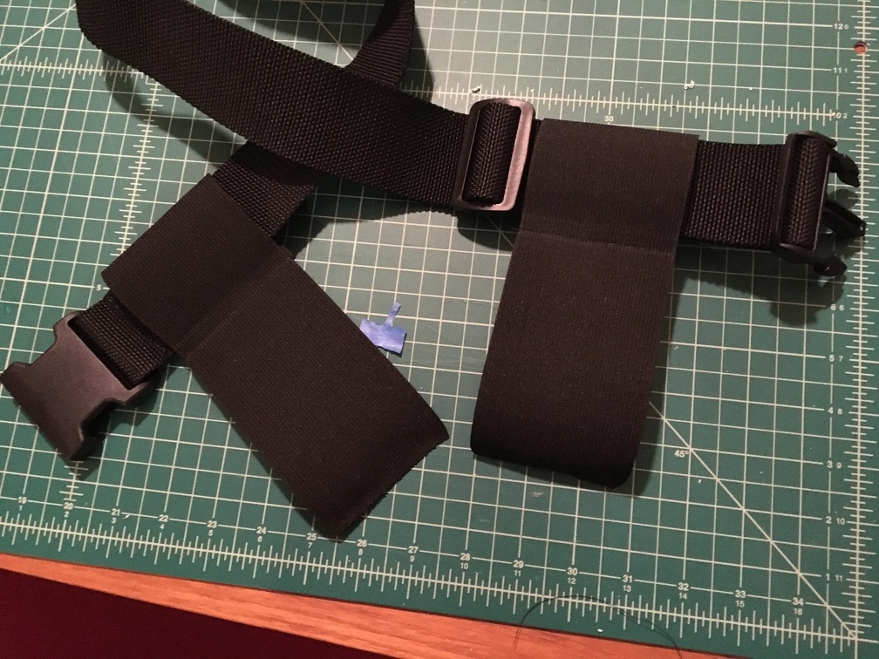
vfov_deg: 48.2
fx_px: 736
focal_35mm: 29
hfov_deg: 61.7
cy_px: 330
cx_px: 440
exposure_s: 1/15
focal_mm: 4.15
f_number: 2.2
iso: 800
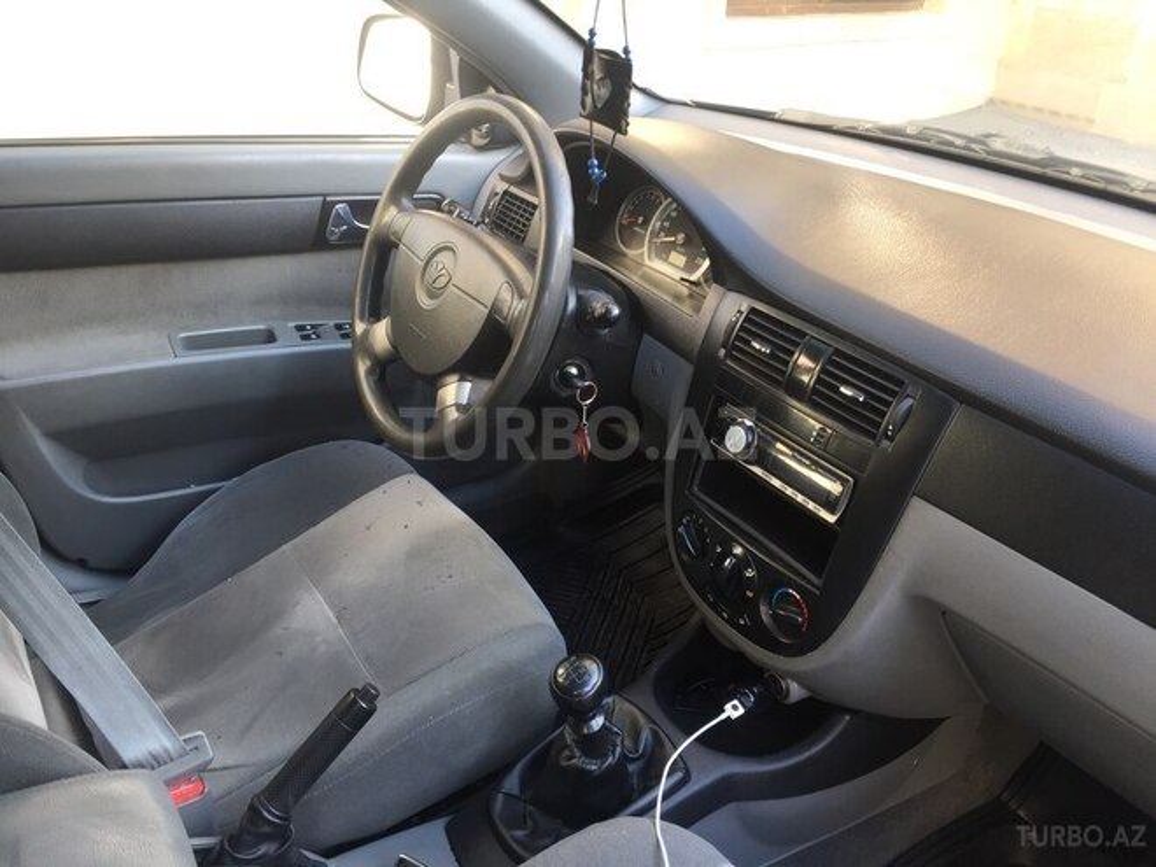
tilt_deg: -29.1
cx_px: 578
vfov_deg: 48.2
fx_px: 968
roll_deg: -2.6
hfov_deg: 61.7
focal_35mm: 29
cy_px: 434
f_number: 2.2
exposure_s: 1/50
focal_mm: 4.15
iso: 40
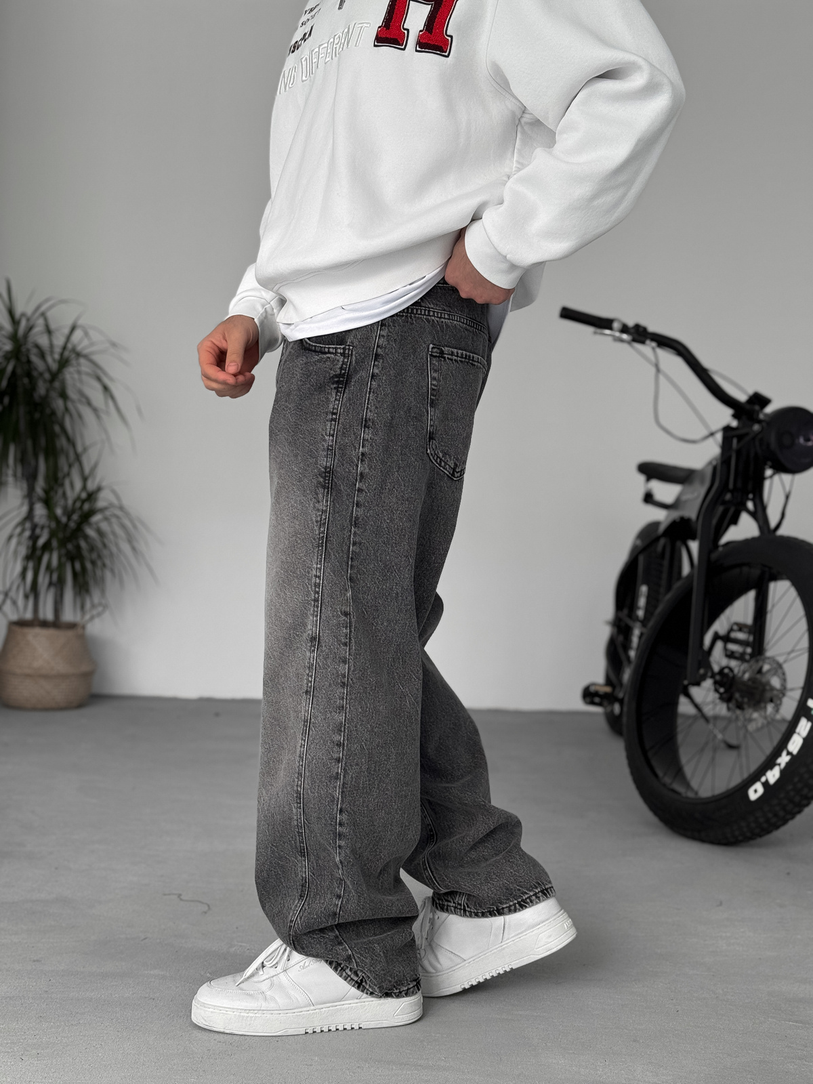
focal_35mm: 48
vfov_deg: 39.7
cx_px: 406
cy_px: 542
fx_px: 1503
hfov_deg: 30.3
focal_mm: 6.76
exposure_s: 1/70
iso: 100
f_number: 1.8
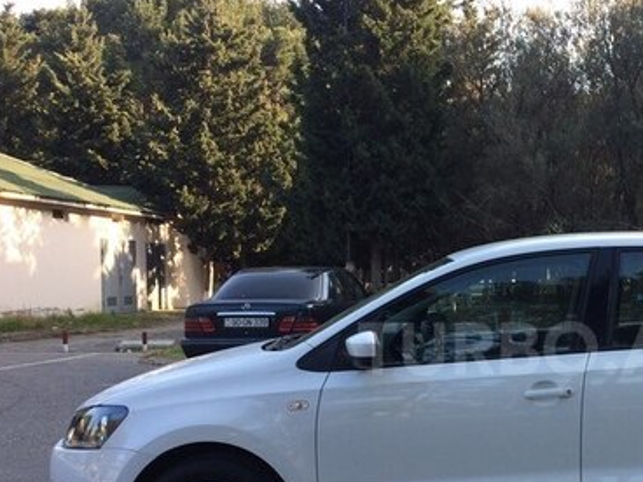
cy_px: 348
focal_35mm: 52
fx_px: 966
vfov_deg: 27.7
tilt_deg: -4.2
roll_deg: -1.8
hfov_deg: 35.3
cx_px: 536
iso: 32
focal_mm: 4.15
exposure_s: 1/331
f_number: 2.2
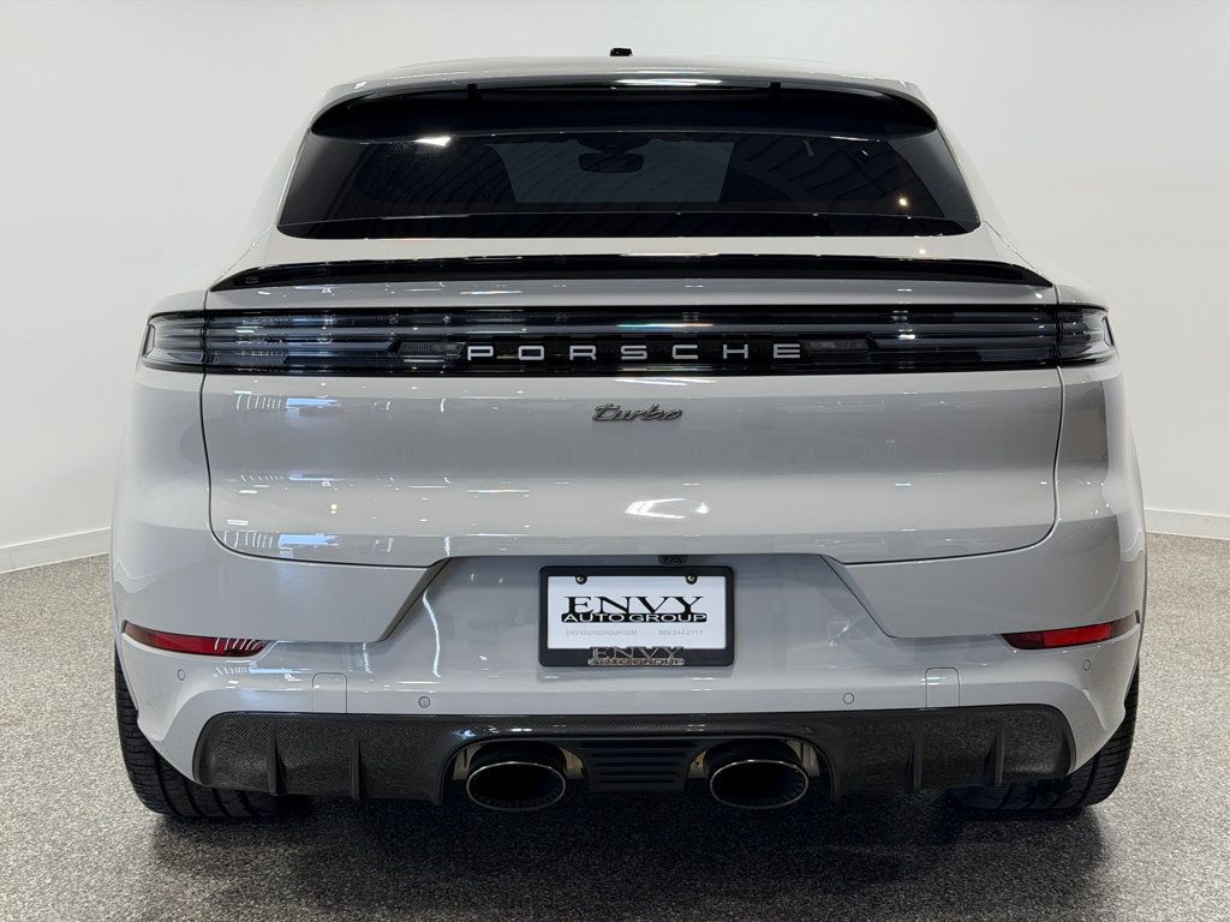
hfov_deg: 39.7
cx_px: 615
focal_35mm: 48
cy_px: 461
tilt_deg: -8.0
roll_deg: +0.1
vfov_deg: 30.3
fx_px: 1706
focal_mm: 6.76
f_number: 1.78
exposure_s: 1/149
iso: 50
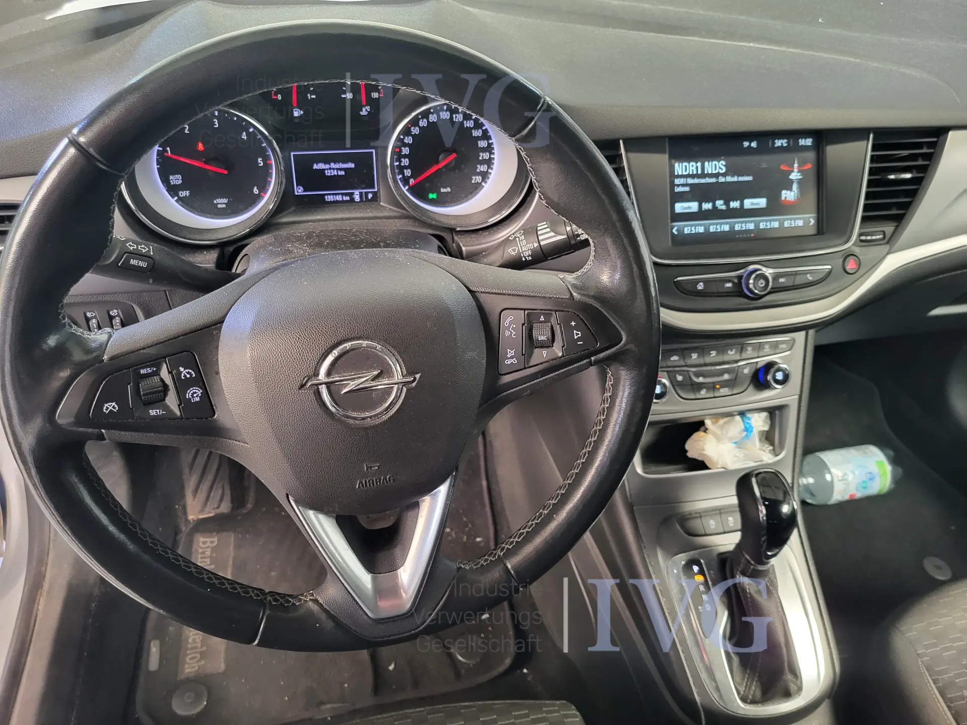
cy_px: 362
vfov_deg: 53.1
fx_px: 726
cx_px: 484
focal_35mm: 26
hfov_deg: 67.3
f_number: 1.8
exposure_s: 1/50
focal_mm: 5.4
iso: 640
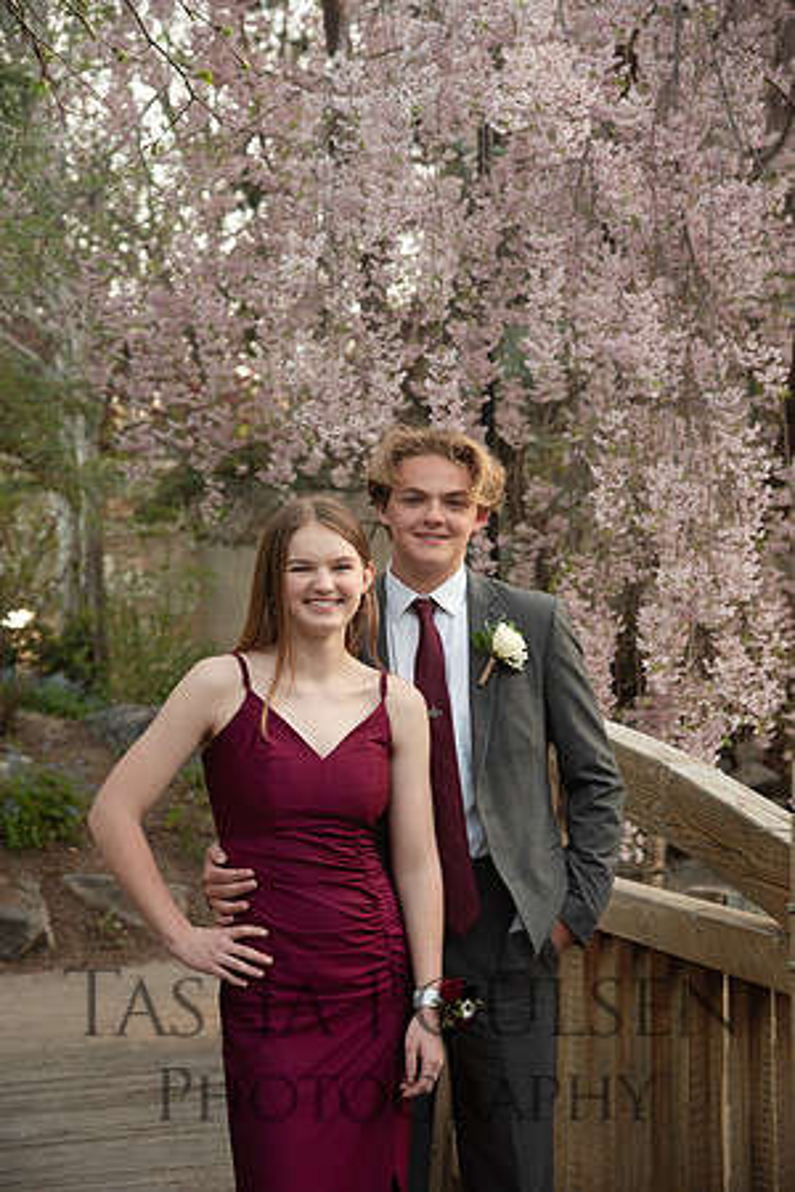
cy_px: 596
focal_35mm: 75
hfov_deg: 18.2
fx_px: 2484
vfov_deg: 27.0
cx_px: 398
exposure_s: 1/125
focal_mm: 75
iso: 800
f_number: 5.6
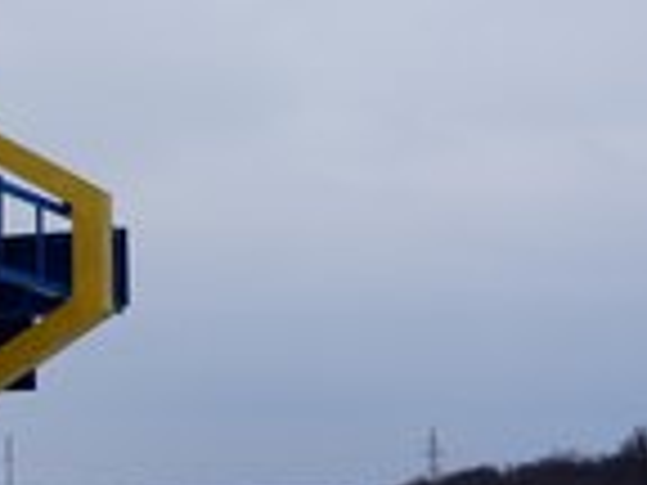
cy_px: 164
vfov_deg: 12.9
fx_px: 2149
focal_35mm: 115
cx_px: 108
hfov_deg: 17.0
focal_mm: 43
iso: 80
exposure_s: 1/320
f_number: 5
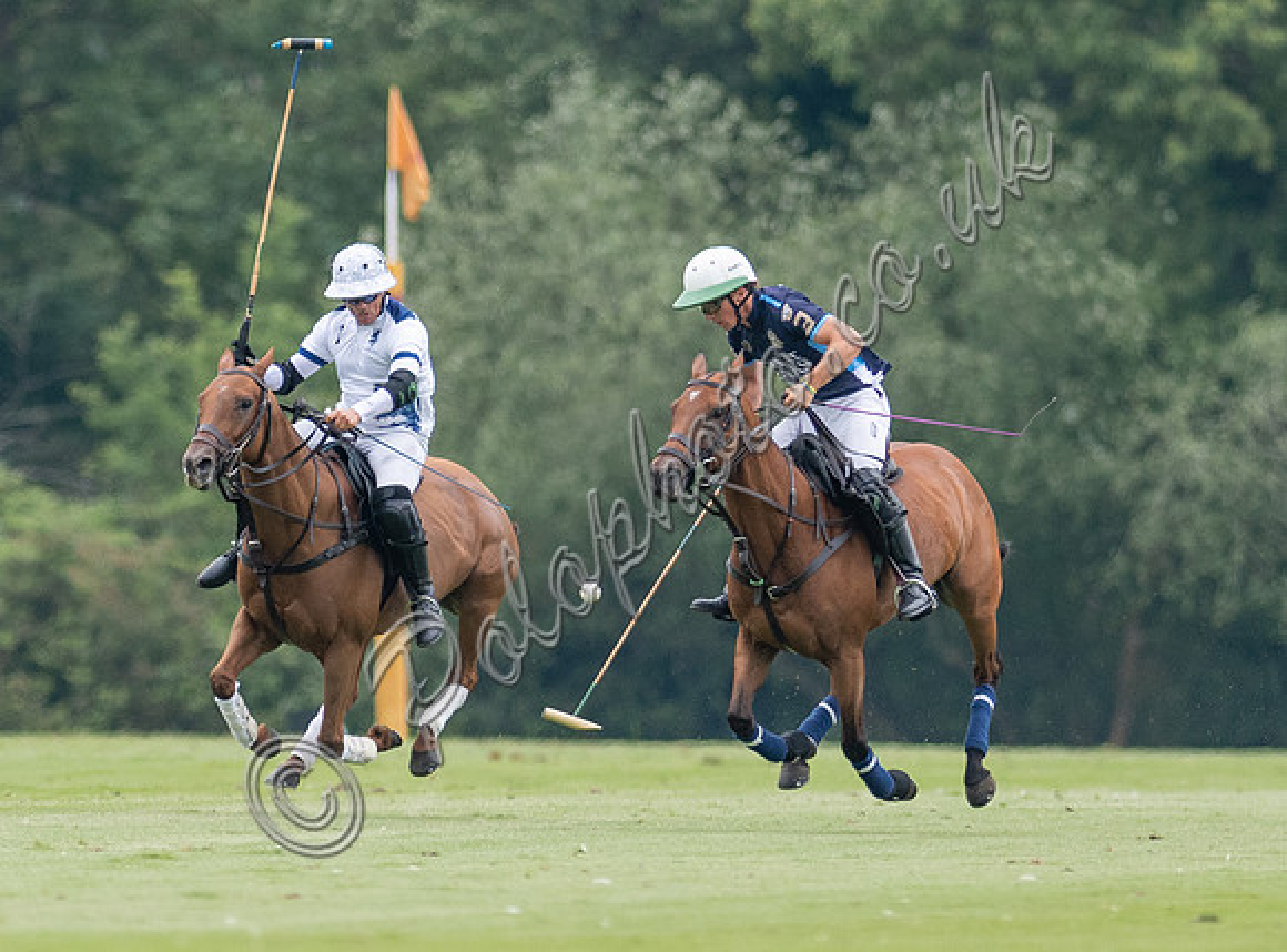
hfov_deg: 1.9
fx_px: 38339
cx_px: 679
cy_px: 630
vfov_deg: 1.4
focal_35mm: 1036
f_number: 2.8
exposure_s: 1/3200
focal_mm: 300
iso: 400
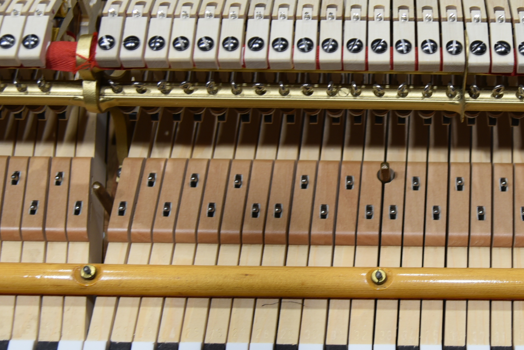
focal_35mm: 61
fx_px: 888
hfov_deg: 32.1
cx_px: 412
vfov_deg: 22.3
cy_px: 154
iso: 400
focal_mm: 38
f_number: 4
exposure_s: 1/80
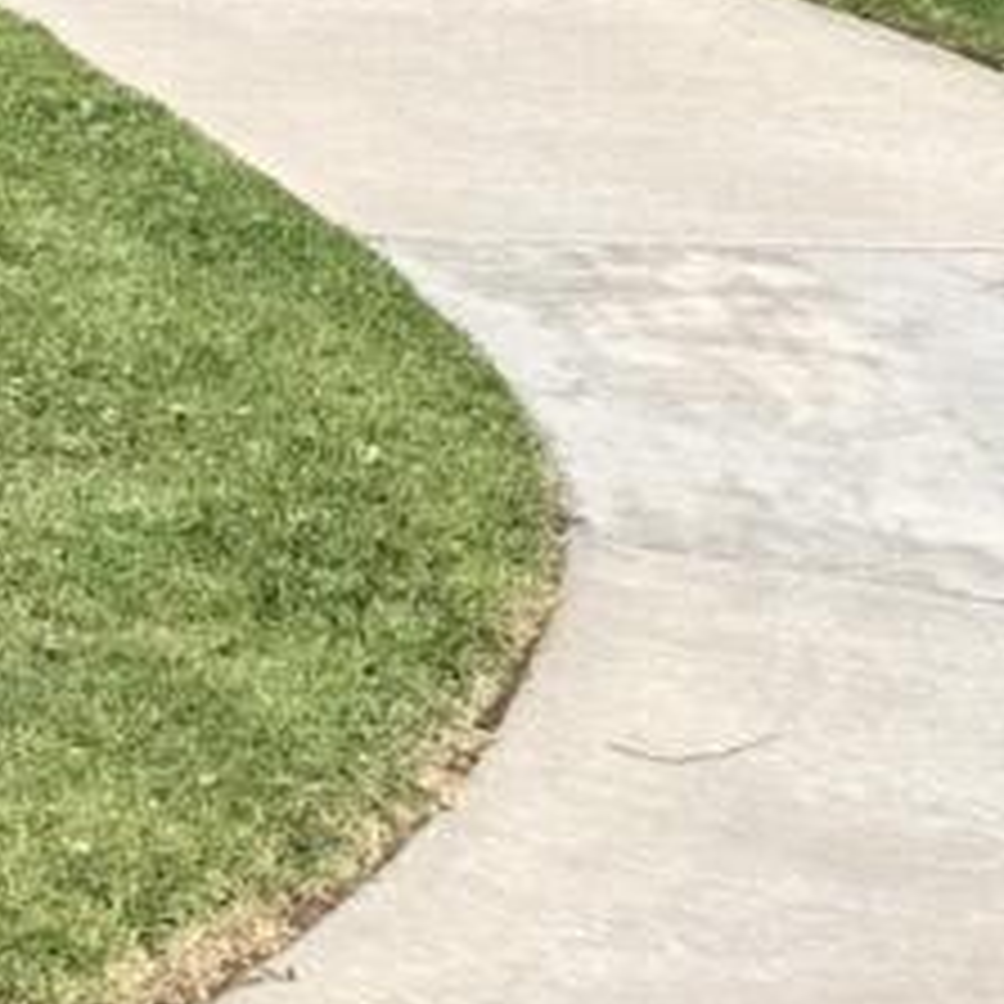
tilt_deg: -3.5
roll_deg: -0.8
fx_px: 4003
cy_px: -459
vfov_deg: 13.5
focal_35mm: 122
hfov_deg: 11.4
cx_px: -1549
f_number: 1.78
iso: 80
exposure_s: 1/4673
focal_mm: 6.76
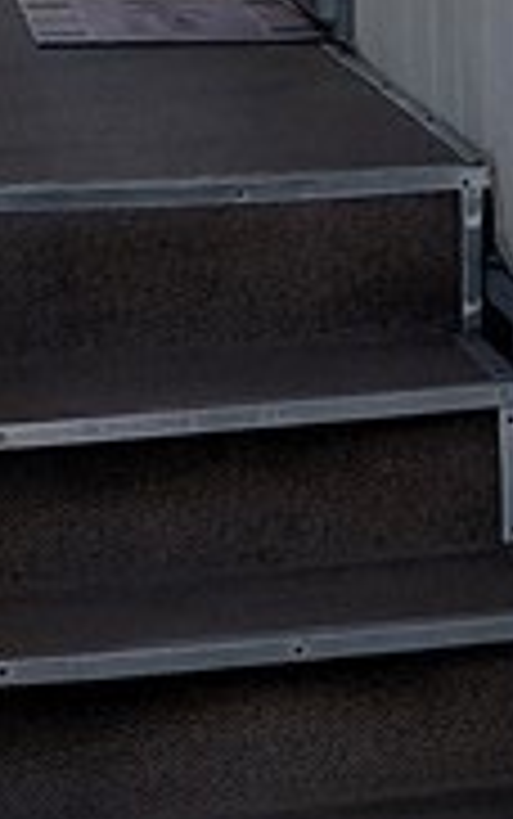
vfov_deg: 14.0
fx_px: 3328
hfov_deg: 8.5
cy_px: 238
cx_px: 927
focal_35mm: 149
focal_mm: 4.69
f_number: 1.8
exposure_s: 1/437
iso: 50
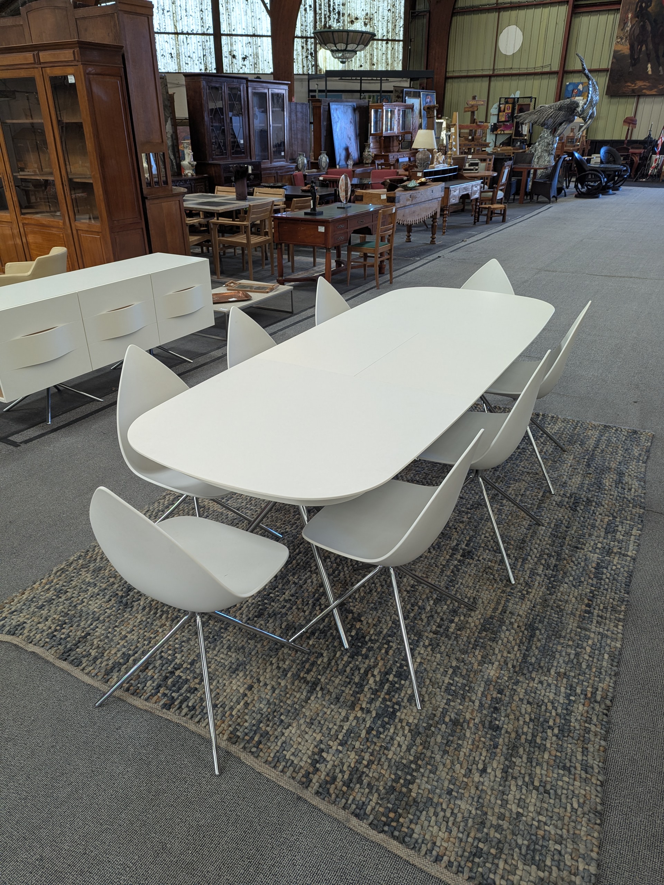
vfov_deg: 71.6
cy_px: 442
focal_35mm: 24
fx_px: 614
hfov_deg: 56.8
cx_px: 332
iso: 52
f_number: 1.85
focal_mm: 6.81
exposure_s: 1/30
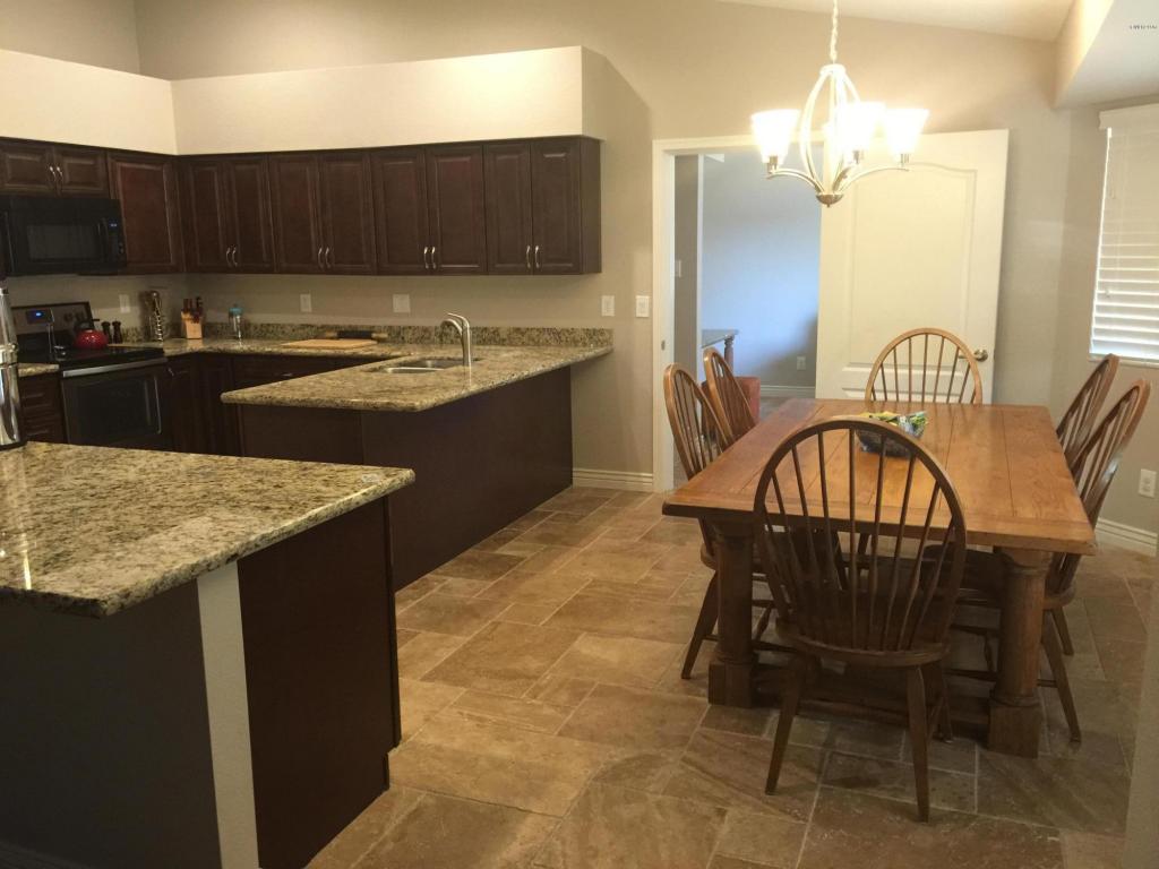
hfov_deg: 61.7
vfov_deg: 48.2
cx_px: 580
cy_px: 434
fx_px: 971
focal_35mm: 29
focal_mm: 4.15
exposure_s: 1/15
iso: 100
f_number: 2.2
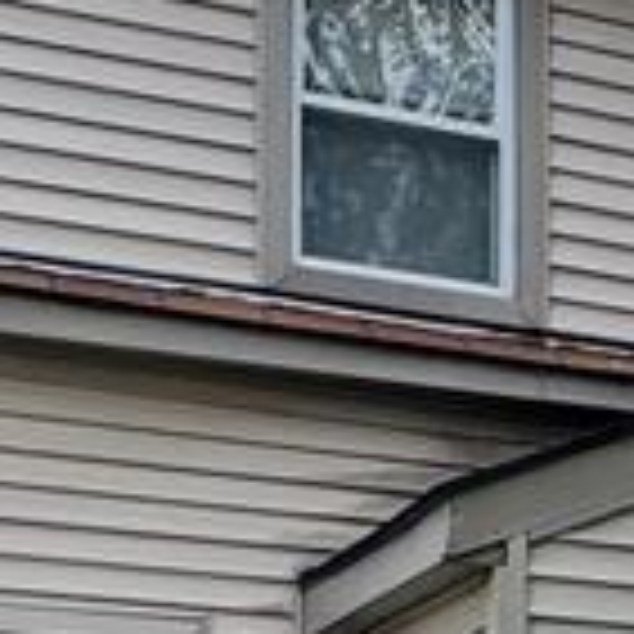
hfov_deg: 18.7
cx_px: 643
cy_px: 1034
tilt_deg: -1.5
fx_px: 1865
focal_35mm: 90
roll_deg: -0.4
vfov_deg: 16.9
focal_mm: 2.22
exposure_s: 1/456
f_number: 2.2
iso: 40
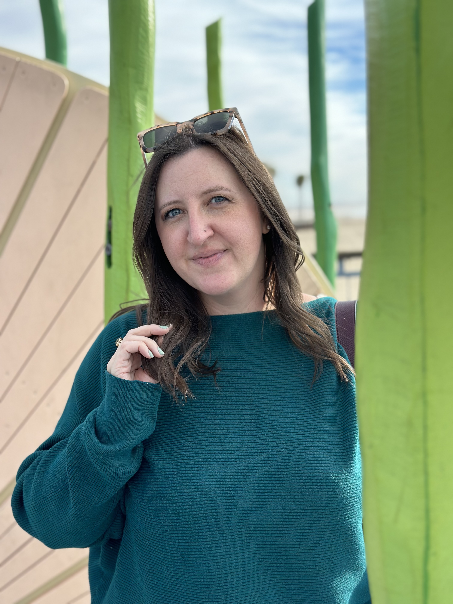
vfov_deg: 39.7
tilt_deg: -6.4
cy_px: 302
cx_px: 226
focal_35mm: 48
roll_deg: +1.9
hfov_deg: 30.3
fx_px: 838
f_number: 1.78
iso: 80
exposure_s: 1/1783
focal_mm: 6.86
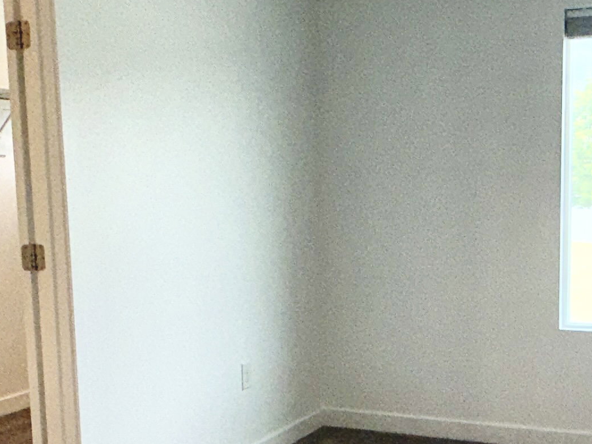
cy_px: 297
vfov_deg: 26.9
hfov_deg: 35.2
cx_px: 401
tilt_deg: -6.6
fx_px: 924
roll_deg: +0.3
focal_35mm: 54
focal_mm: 2.22
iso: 16
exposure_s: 1/172
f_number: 2.2
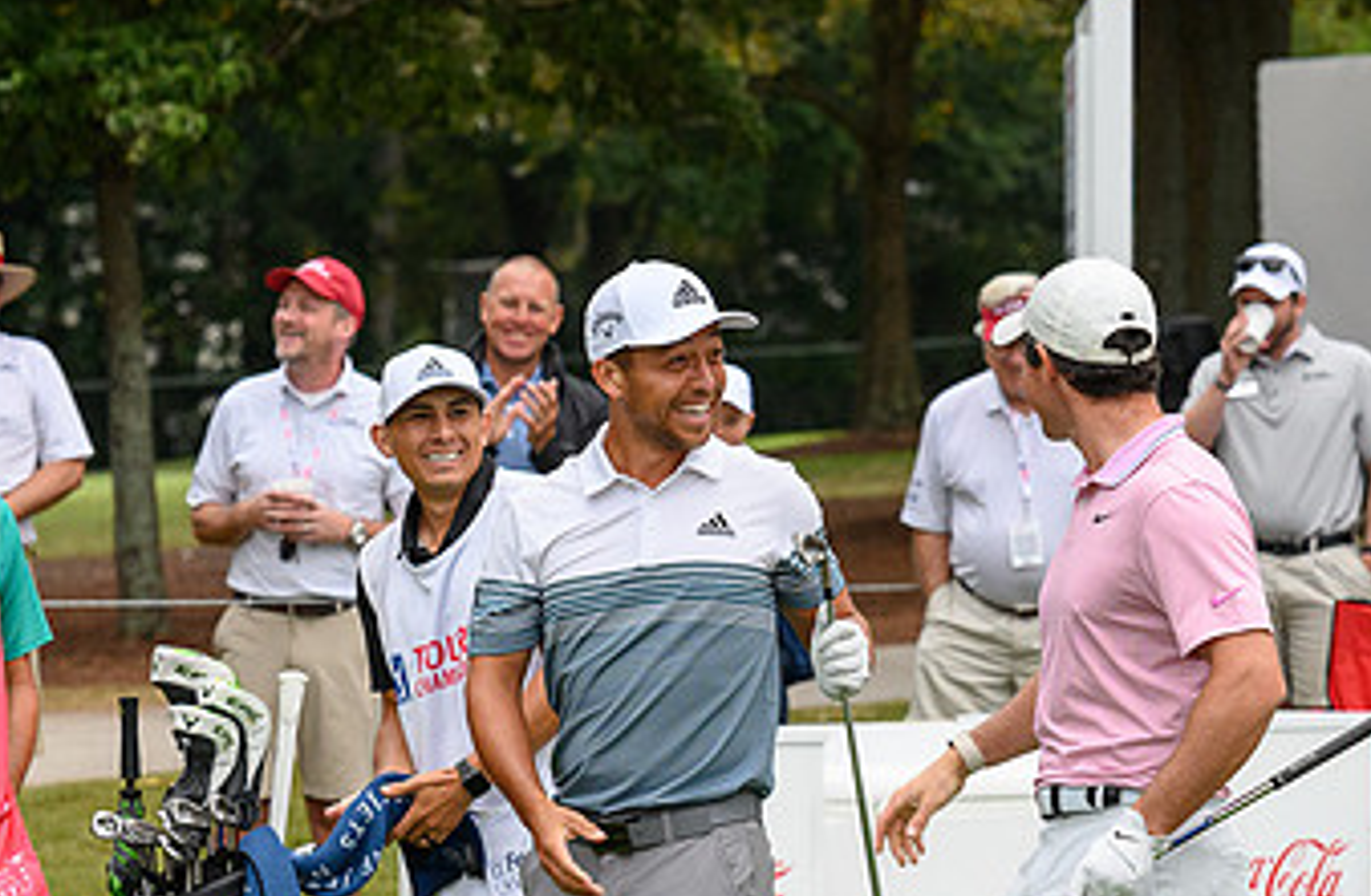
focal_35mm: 245
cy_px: 581
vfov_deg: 5.5
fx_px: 9275
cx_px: 809
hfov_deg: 8.5
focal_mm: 122
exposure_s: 1/320
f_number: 5
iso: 2500
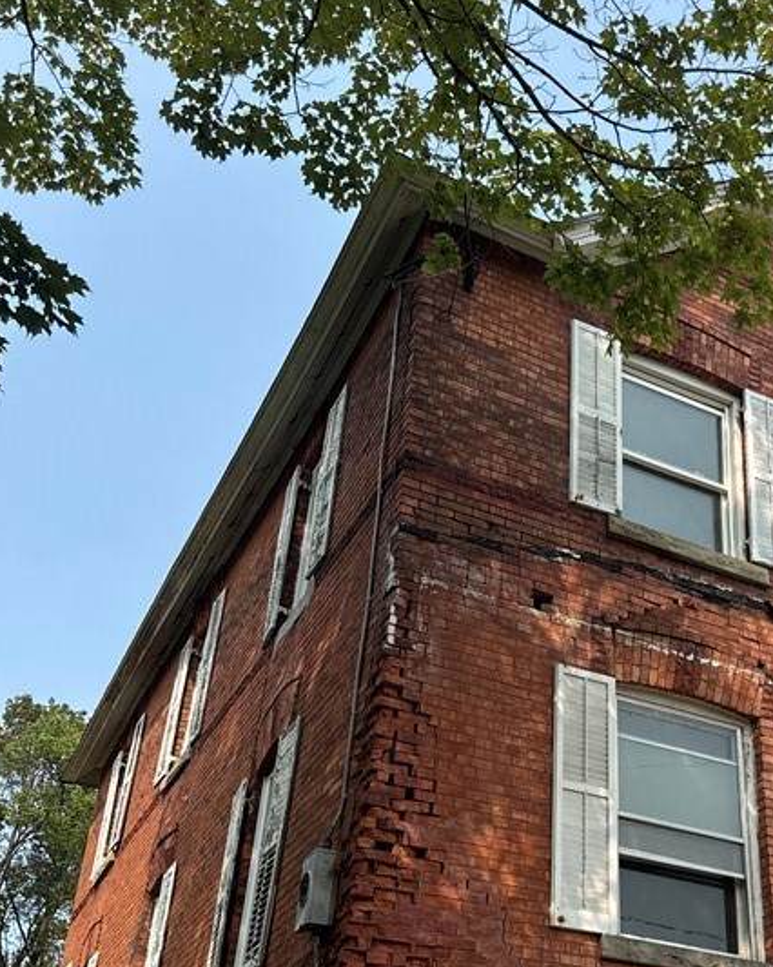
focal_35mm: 45
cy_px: 682
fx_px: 1288
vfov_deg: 40.4
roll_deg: +1.2
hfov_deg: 32.4
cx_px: 631
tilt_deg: +28.7
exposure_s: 1/3247
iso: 80
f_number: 1.78
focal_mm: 6.76
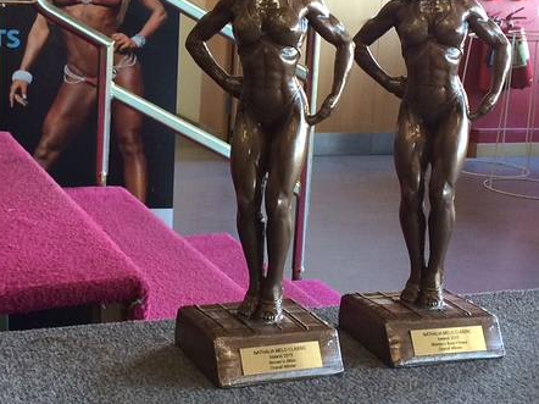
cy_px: 123
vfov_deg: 23.1
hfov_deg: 30.6
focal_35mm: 63
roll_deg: -3.0
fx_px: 980
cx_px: 204
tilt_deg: -8.8
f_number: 2.2
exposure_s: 1/33
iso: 100
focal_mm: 4.15
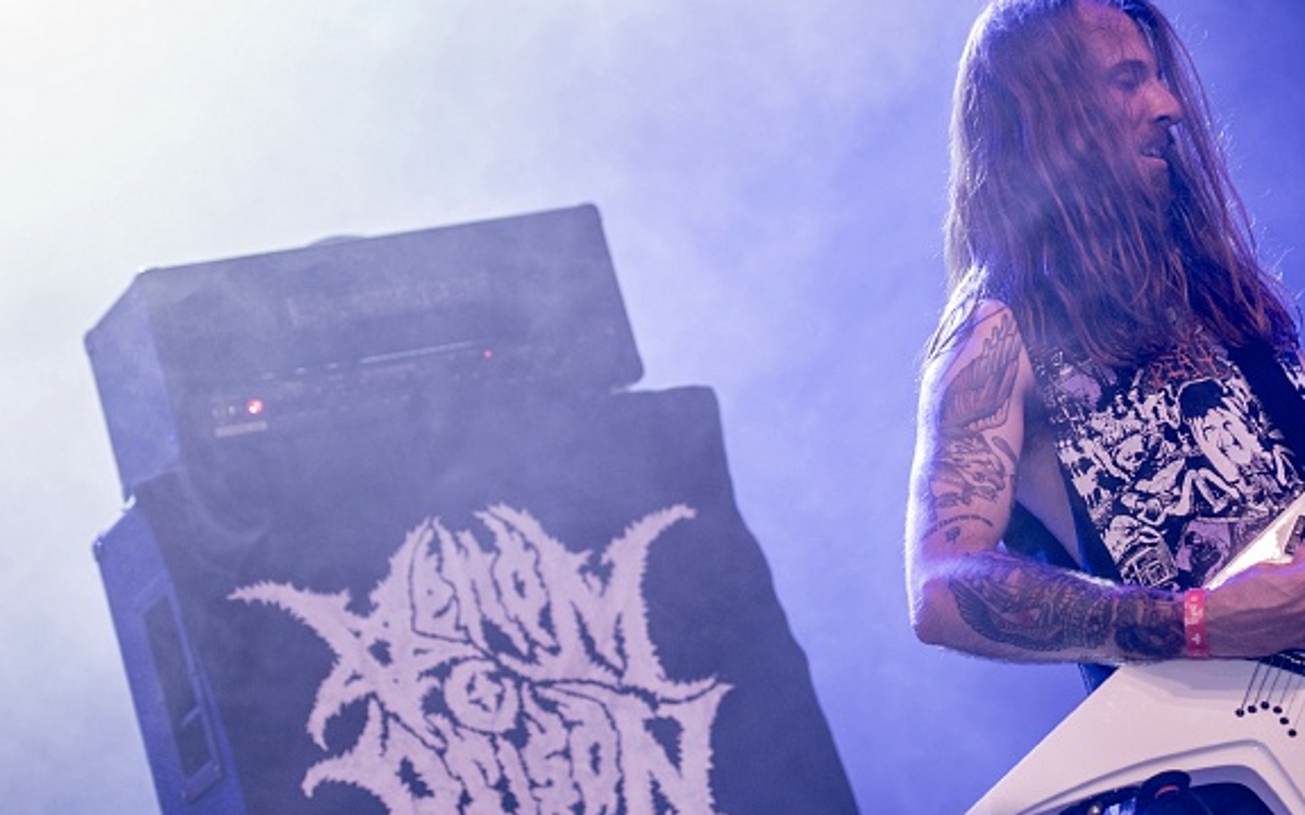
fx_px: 4764
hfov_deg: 15.6
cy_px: 386
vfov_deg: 9.8
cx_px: 774
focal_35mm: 134
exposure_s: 1/100
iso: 640
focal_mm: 70
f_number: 2.8
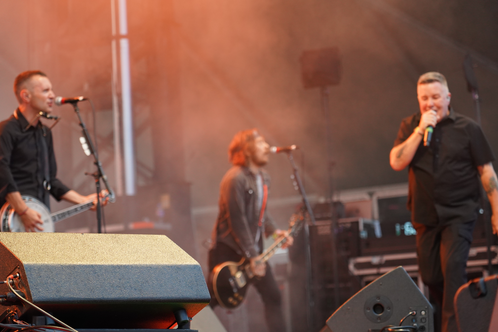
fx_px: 1452
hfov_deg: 19.5
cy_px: 166
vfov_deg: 13.0
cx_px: 249
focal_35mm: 105
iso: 3200
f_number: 4
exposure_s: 1/160
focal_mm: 105
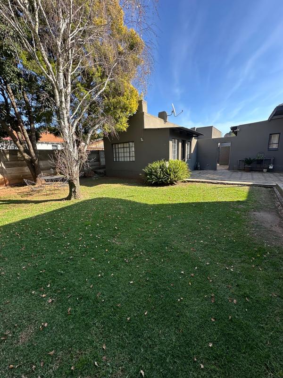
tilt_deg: -11.9
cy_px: 189
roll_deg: +1.1
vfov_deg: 102.1
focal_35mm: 14
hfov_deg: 85.7
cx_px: 142
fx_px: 153
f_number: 2.2
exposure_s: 1/349
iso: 40
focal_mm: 2.22
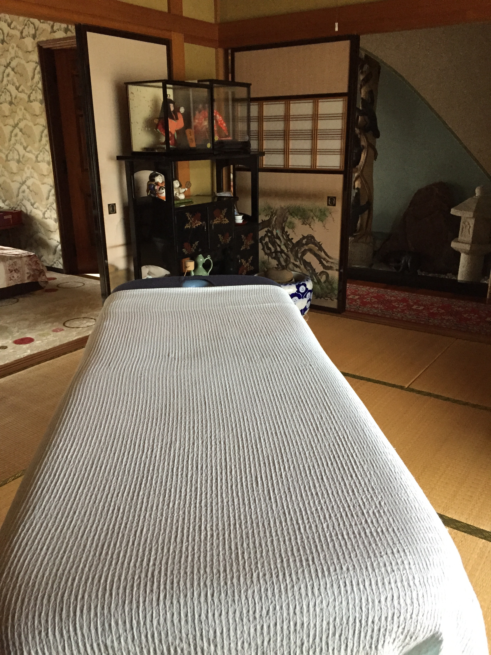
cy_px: 328
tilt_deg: -18.9
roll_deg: +0.8
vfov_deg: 61.7
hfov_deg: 48.2
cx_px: 246
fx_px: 548
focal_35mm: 29
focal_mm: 4.15
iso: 250
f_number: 2.2
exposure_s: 1/30
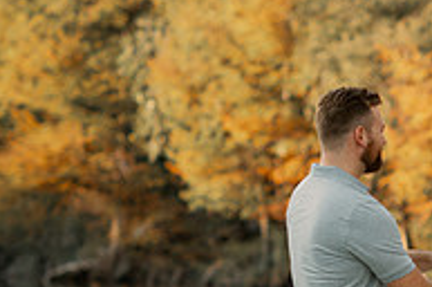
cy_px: 295
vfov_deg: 5.3
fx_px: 3067
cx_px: 463
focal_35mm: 256
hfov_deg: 8.0
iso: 125
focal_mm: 85
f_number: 2.5
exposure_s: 1/800
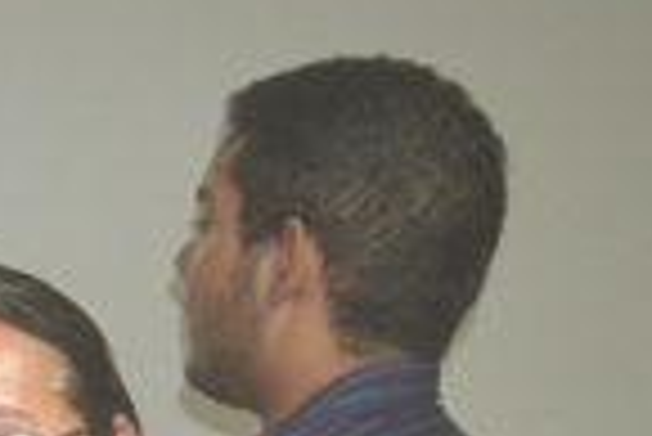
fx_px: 2883
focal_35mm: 159
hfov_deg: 11.7
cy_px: 757
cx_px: -607
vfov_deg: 8.4
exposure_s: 1/60
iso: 2200
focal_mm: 24
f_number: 4
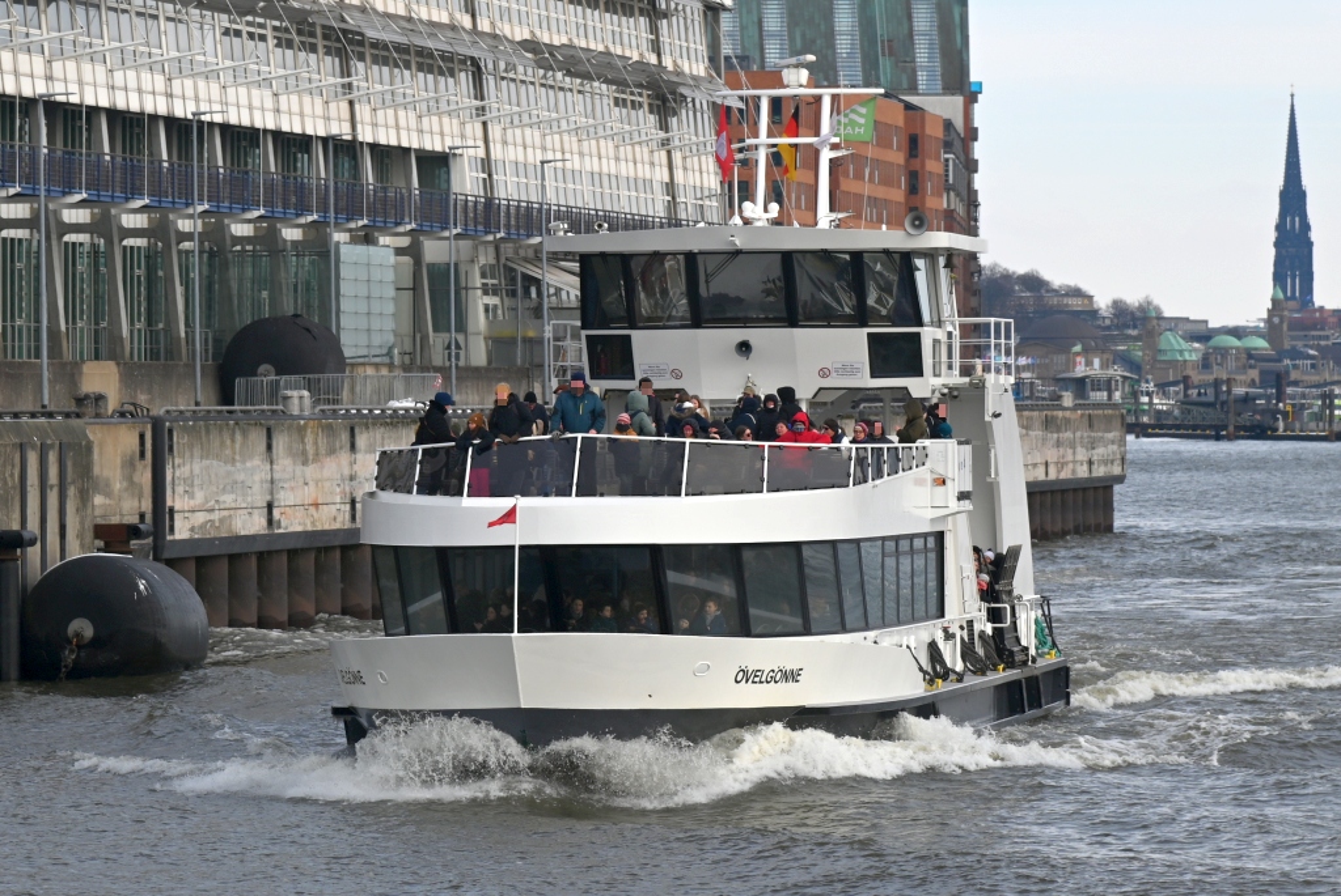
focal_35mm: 105
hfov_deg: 19.4
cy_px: 448
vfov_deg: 13.1
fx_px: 3915
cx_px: 670
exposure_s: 1/400
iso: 100
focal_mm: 105
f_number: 7.1
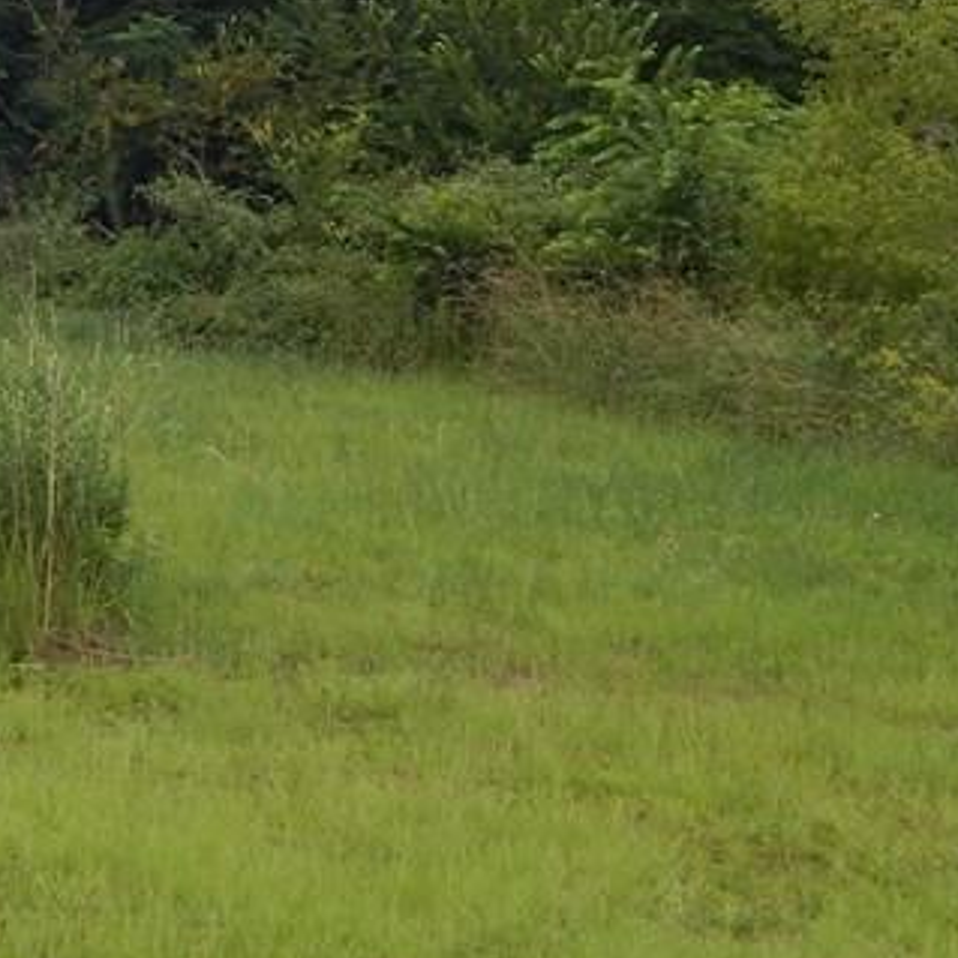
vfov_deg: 12.3
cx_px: -111
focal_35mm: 139
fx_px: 4352
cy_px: -162
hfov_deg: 12.3
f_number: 3.7
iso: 125
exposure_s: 1/400
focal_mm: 8.6
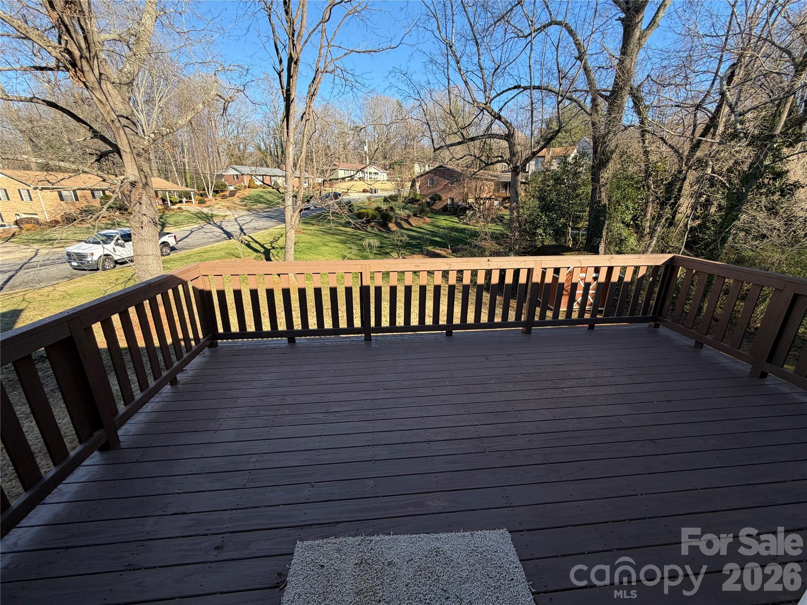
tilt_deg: -18.9
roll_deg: -0.7
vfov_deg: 85.7
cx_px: 404
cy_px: 302
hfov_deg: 102.1
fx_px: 326
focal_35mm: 14
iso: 50
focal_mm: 2.22
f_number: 2.2
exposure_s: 1/502
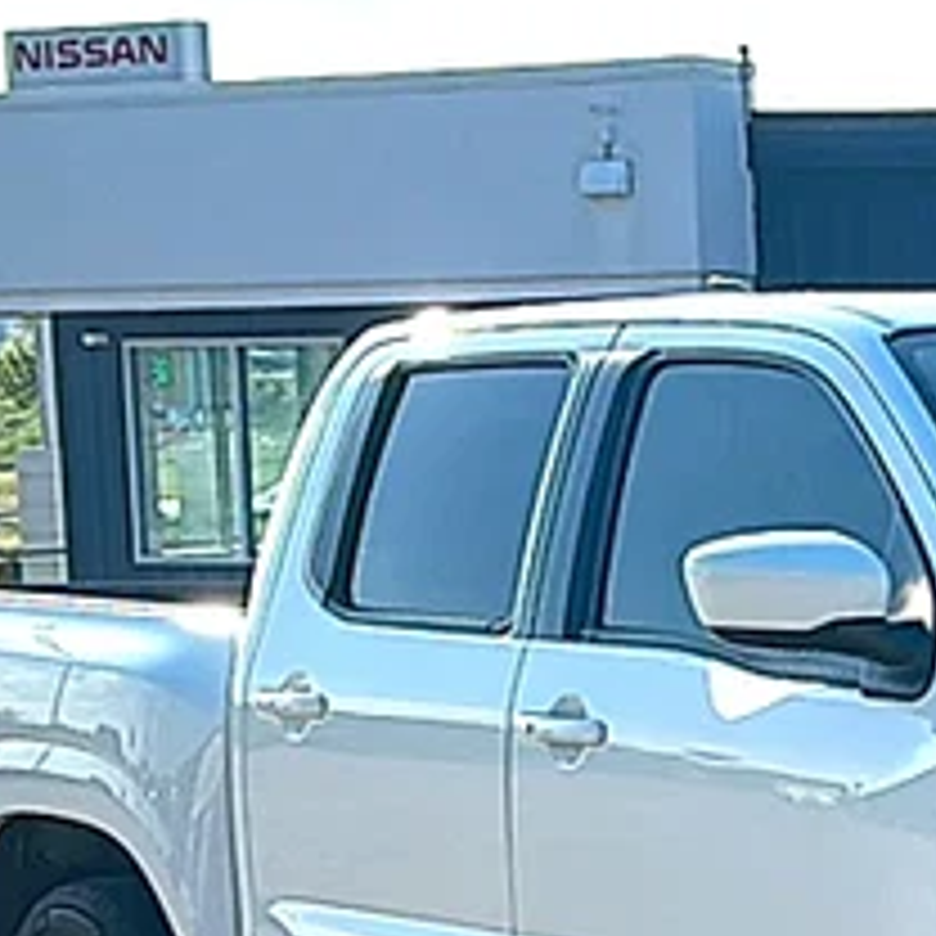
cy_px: 826
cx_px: 1192
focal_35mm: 113
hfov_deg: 14.8
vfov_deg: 15.3
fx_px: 3457
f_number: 1.78
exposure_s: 1/5291
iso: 100
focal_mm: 6.86
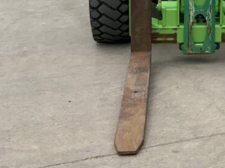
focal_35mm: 81
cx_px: 253
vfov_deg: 17.6
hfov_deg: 22.6
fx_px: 526
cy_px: -15
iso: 16
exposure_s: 1/1534
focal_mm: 3
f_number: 1.8
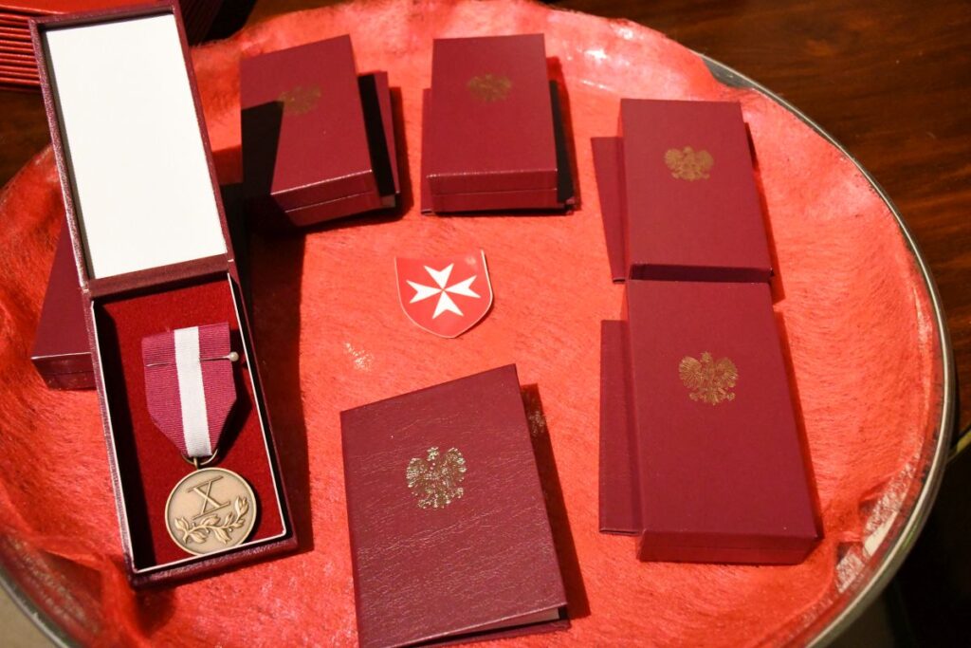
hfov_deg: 53.1
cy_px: 324
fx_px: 971
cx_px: 486
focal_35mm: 36
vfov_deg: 36.9
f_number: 5.6
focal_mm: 24
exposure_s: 1/160
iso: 12800
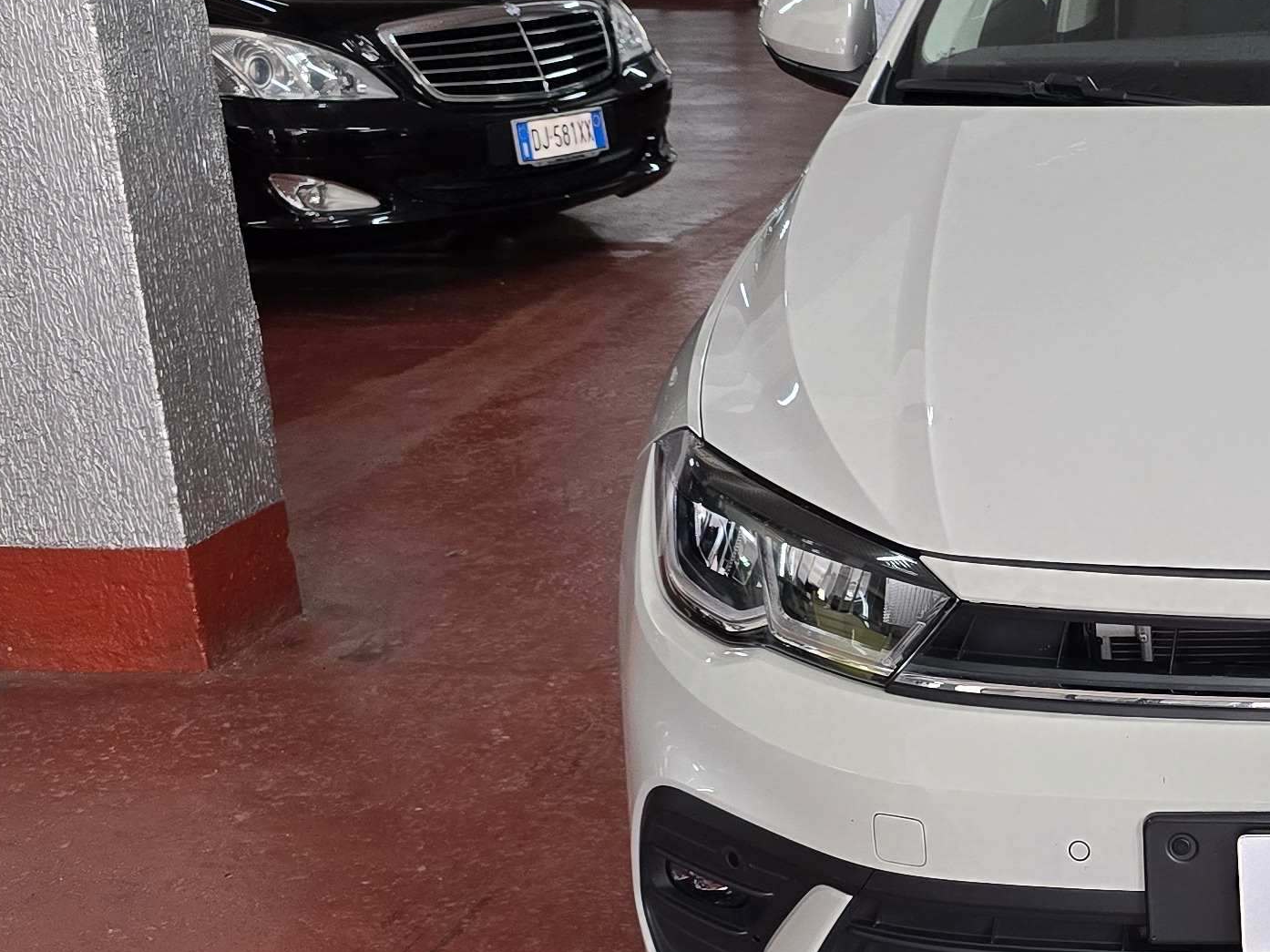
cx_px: 1436
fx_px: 2421
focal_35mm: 66
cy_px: 610
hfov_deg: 26.8
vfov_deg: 22.2
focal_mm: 6.3
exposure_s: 1/100
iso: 400
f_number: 1.7
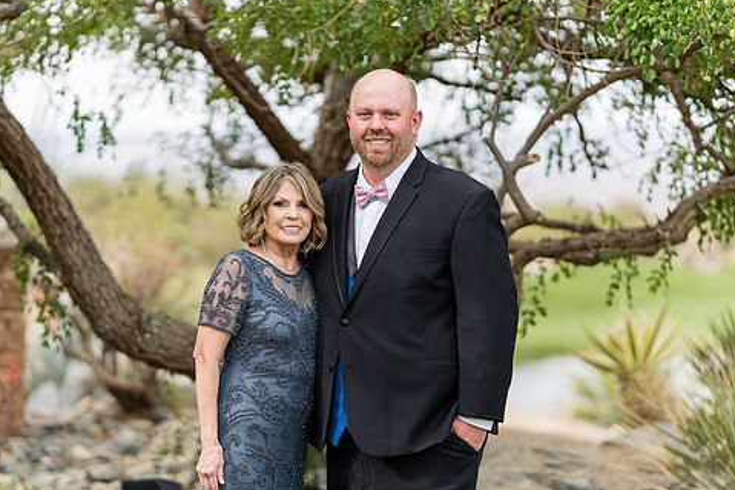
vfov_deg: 13.3
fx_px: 2102
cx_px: 342
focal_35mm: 103
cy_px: 279
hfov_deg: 19.8
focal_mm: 85
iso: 160
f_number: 1.4
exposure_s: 1/3200
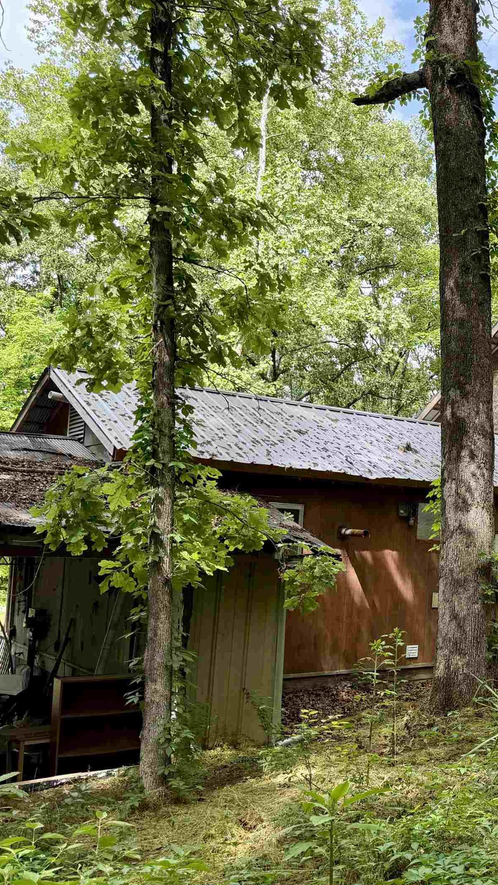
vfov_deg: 52.7
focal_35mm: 38
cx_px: 579
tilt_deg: +4.0
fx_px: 892
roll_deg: -2.2
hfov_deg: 27.8
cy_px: 482
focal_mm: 6.76
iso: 80
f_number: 1.78
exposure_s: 1/643
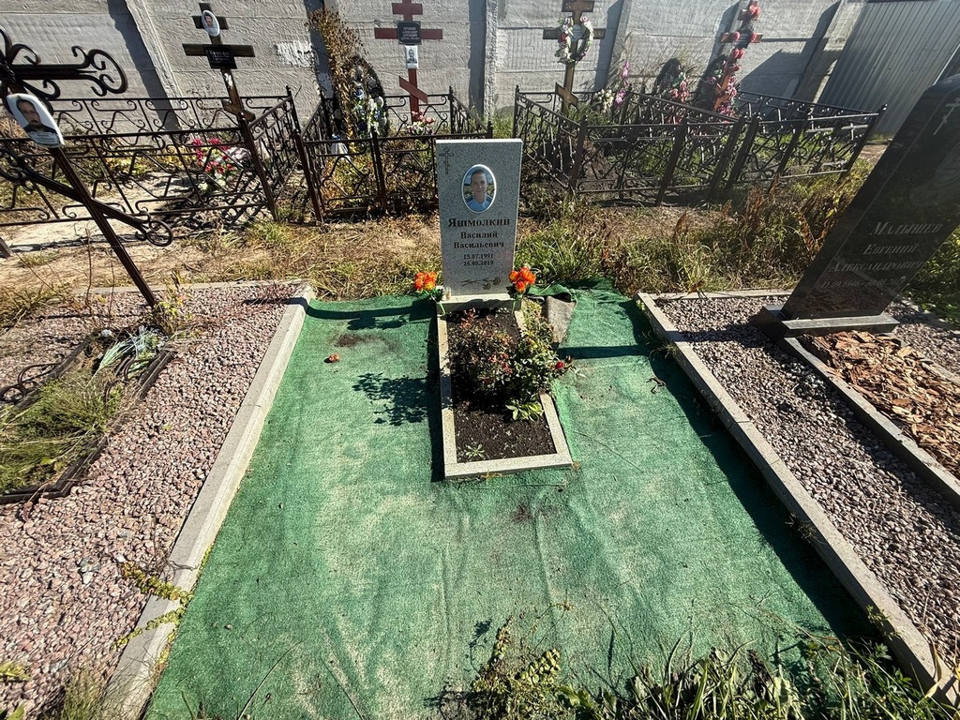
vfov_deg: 85.7
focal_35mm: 14
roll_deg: +0.1
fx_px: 388
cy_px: 360
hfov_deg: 102.1
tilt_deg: -37.6
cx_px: 480
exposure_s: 1/1145
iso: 50
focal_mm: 2.22
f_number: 2.2
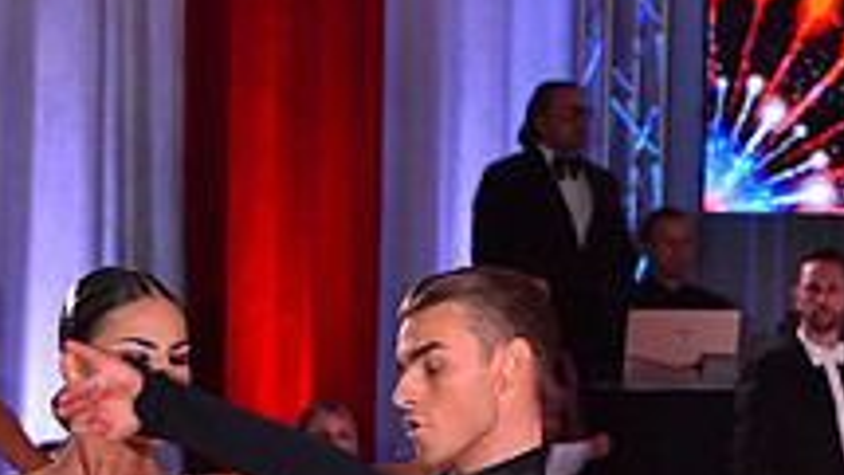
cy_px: 848
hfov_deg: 8.3
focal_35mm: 260
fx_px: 5819
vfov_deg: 4.6
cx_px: 300
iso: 2500
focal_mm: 92
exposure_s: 1/320
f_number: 6.3
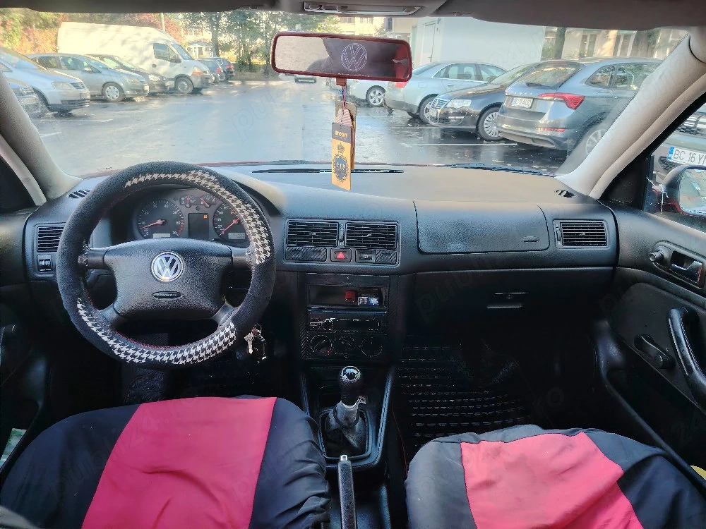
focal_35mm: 24
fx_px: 489
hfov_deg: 71.6
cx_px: 353
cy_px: 264
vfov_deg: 56.8
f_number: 1.75
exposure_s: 1/50
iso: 197
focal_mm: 5.25
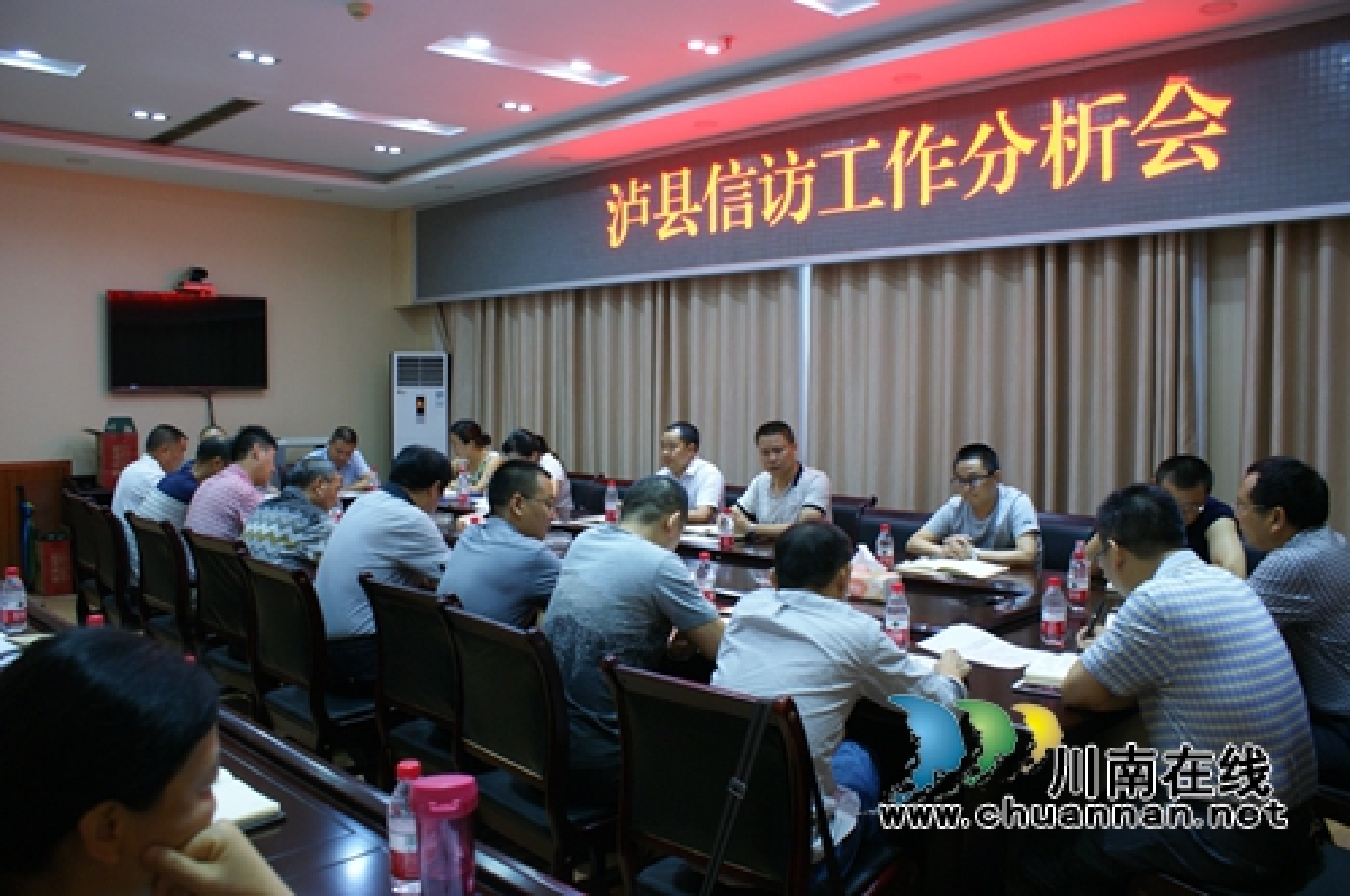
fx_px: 1011
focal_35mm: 27
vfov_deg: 47.8
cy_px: 448
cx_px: 675
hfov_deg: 67.4
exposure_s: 1/30
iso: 400
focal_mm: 18
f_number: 3.5
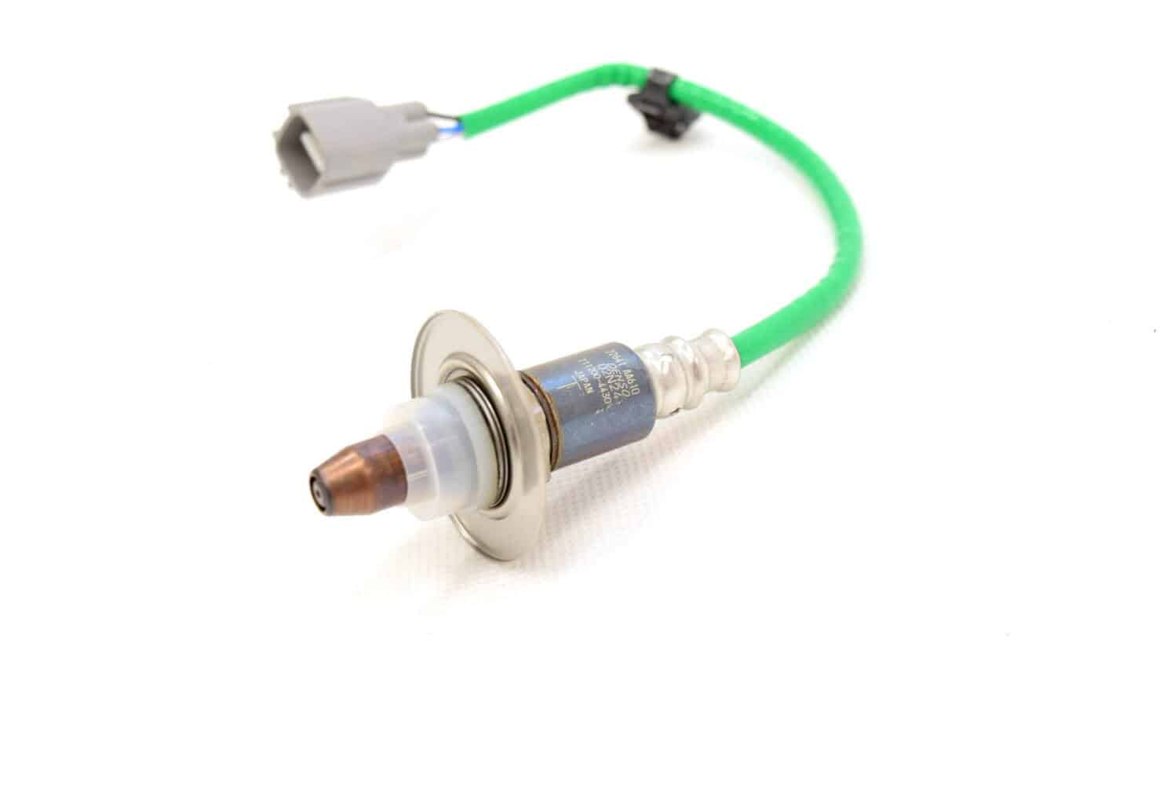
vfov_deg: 29.0
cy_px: 392
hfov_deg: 42.3
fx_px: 1518
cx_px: 587
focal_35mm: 46
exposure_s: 1/160
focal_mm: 31
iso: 400
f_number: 6.3
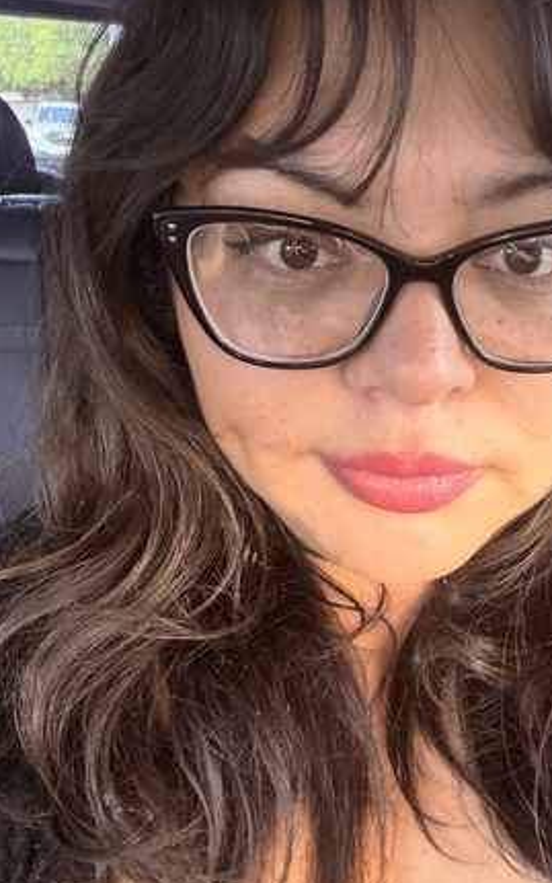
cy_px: 456
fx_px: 890
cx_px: 377
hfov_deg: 34.1
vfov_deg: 52.7
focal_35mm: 37
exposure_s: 1/60
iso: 100
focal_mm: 2.71
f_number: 1.9
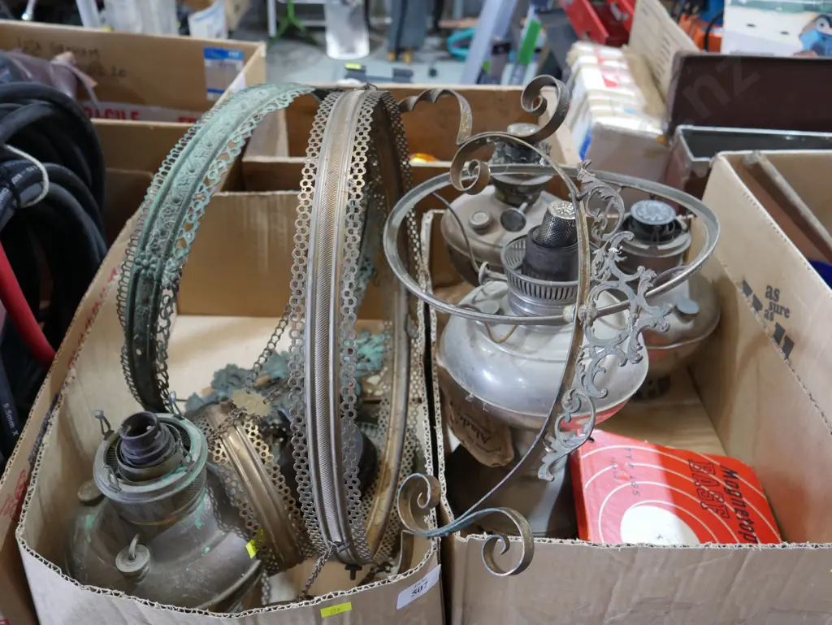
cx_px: 416
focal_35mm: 32
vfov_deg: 44.2
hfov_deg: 56.8
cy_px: 312
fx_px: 769
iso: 640
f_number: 3.6
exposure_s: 1/60
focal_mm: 16
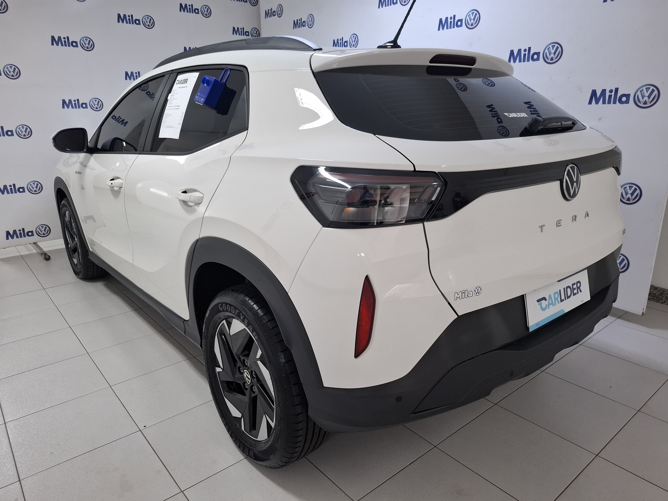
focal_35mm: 23
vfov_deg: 58.9
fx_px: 444
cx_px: 334
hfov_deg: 73.9
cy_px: 250
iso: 250
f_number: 1.8
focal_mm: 5.54
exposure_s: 1/60
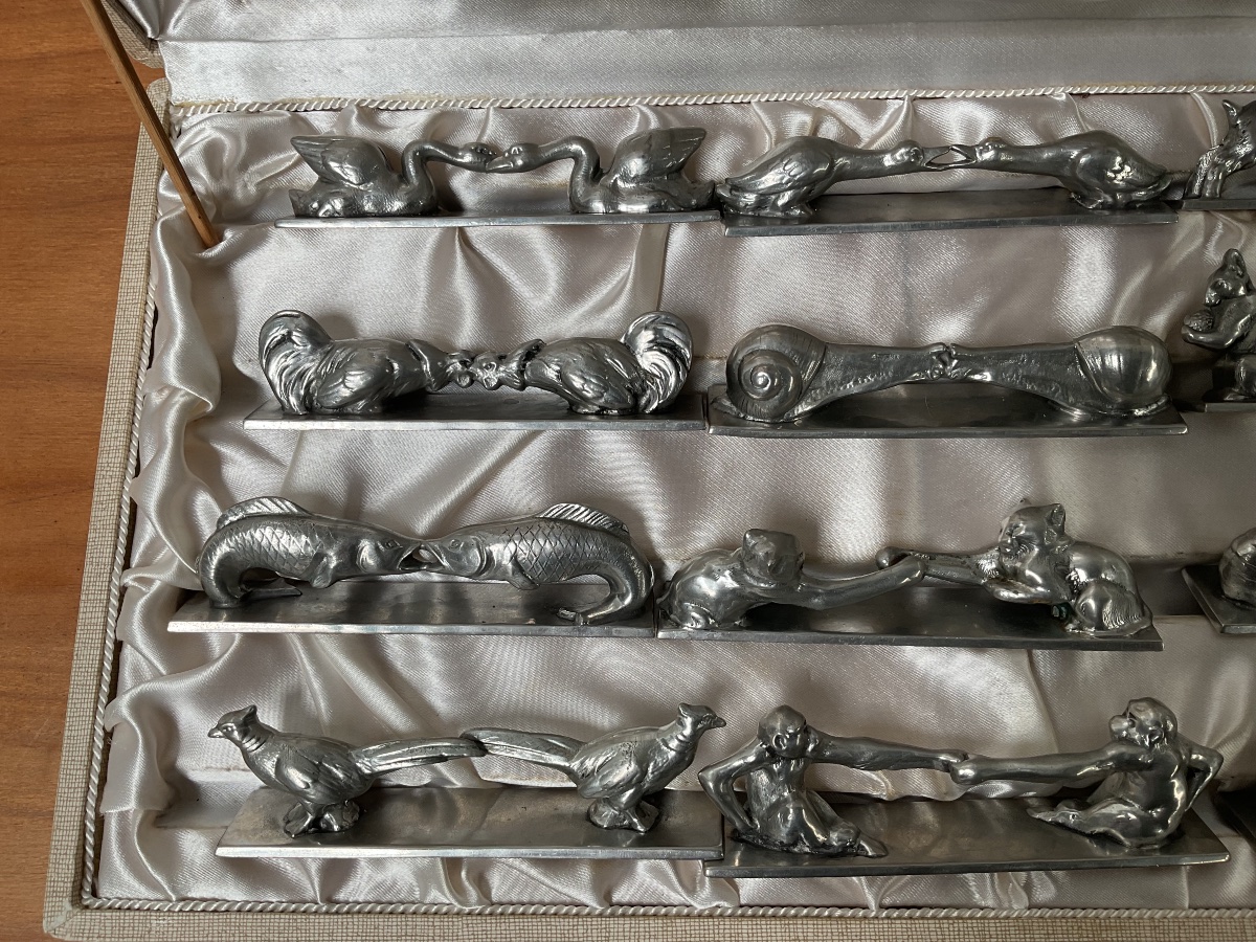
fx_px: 1052
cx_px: 628
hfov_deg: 61.7
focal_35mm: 29
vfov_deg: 48.2
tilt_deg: -76.0
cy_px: 471
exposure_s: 1/150
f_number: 1.8
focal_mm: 3
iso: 16
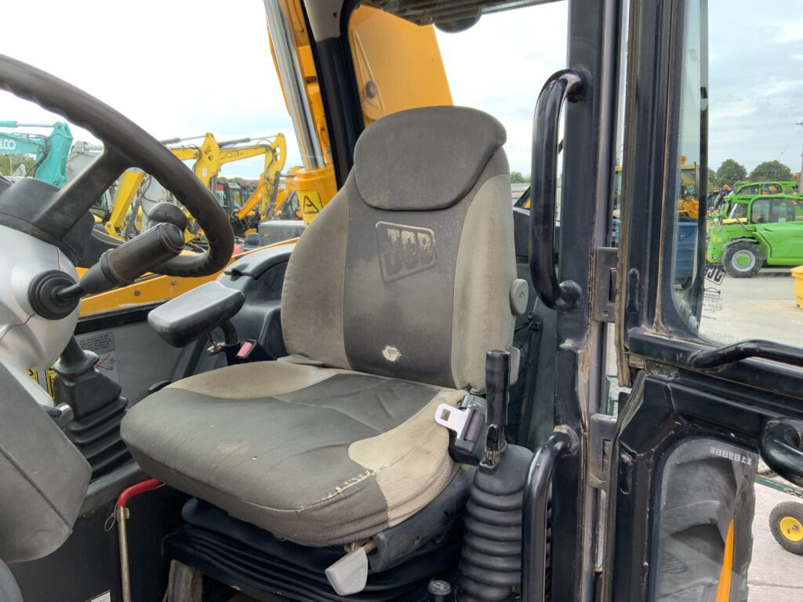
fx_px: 673
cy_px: 301
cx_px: 402
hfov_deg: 61.7
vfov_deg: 48.2
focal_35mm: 29
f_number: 1.8
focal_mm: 3
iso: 16
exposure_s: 1/141
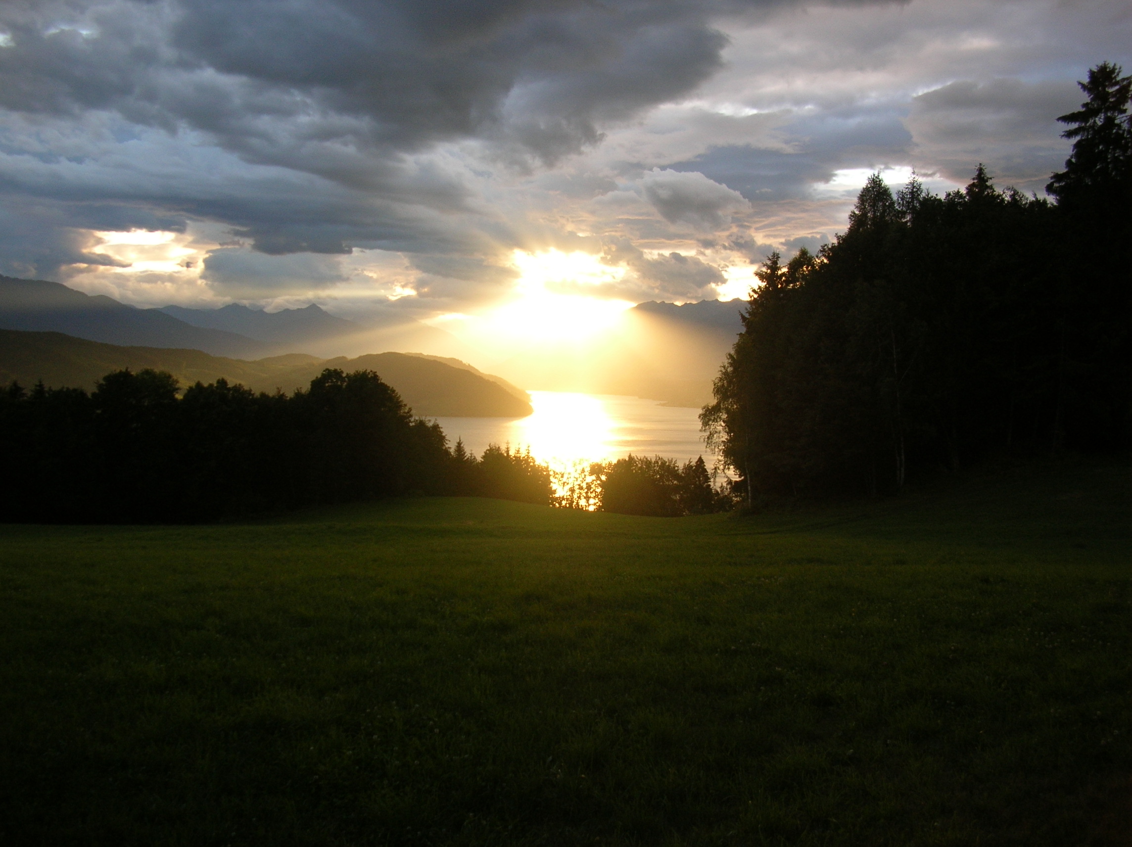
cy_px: 424
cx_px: 566
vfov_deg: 40.6
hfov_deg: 52.7
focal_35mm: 35
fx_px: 1144
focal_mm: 5.8
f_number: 2.8
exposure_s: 1/112
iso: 50
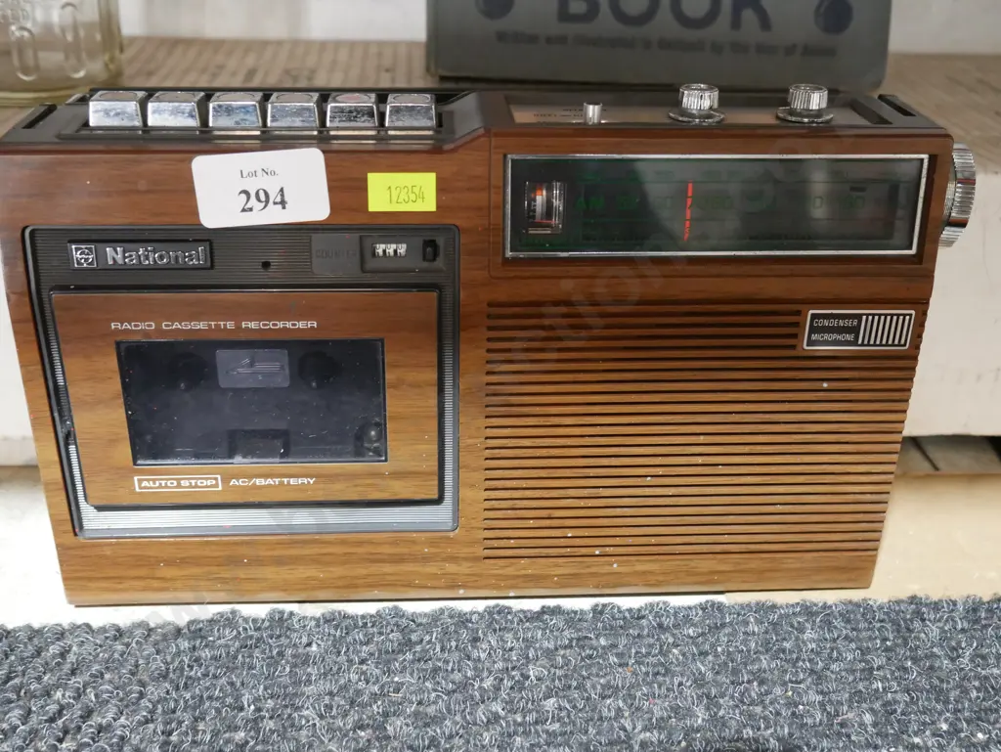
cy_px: 376
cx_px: 500
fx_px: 1099
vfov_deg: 37.8
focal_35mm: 38
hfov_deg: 49.0
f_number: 4.1
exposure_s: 1/60
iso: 2500
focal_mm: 19
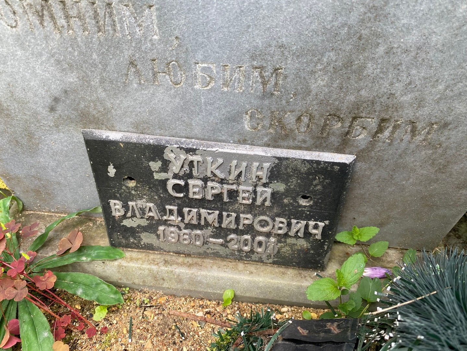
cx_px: 234
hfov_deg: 67.3
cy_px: 176
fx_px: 351
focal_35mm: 26
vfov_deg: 53.1
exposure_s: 1/122
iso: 40
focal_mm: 4.25
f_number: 1.8
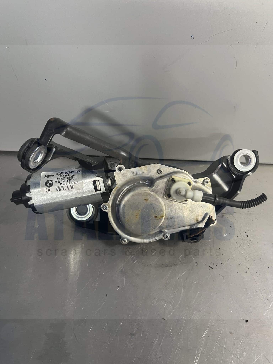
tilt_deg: -46.1
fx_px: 273
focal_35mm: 26
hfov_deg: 53.1
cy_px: 182
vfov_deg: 67.3
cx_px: 136
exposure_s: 1/50
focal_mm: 5.1
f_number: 1.6
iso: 400
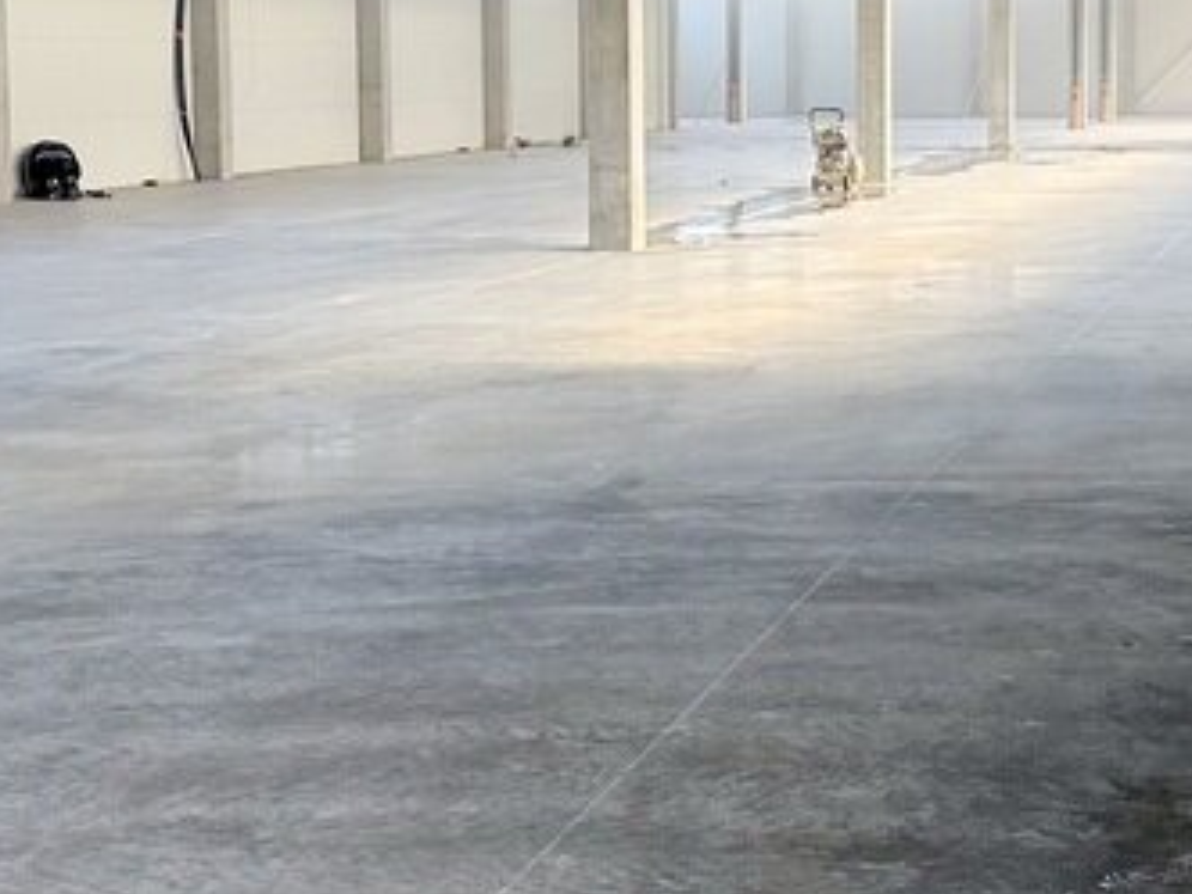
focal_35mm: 74
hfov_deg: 26.2
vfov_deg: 19.8
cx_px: 761
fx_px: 2548
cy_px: 251
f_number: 1.78
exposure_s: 1/121
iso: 160
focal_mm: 6.86
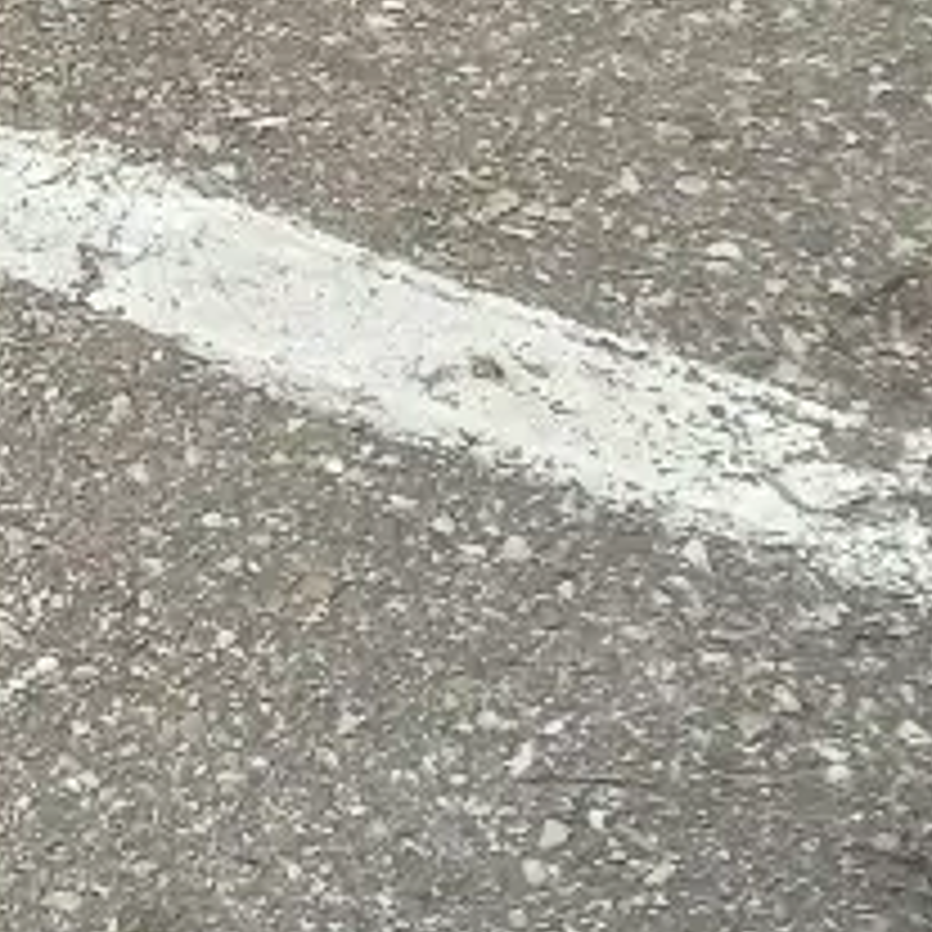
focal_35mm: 142
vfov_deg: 10.5
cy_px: -1362
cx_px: -410
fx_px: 4325
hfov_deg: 11.8
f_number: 2
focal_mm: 4.6
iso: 40
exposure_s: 1/50
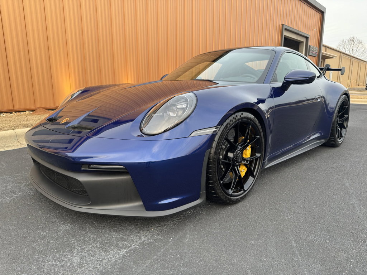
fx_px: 254
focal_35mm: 24
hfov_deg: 71.6
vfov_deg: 56.8
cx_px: 184
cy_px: 138
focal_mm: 6.86
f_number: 1.78
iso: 100
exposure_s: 1/121
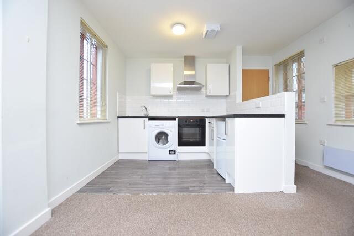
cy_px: 118
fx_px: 148
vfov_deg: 77.4
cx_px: 177
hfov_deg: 100.4
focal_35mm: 15
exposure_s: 1/60
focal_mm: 10
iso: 560
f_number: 4
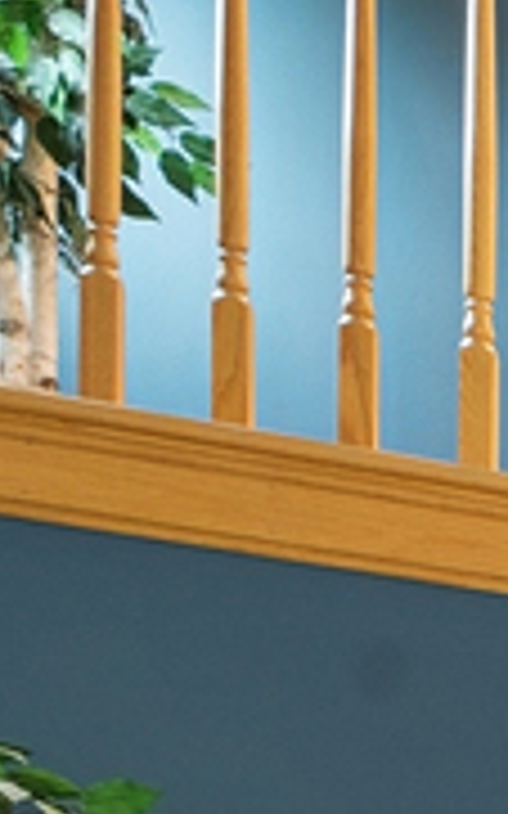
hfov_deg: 5.6
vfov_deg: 14.8
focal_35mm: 119
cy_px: 1565
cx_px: 2879
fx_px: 2638
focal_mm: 13
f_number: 8
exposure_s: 1/2
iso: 400
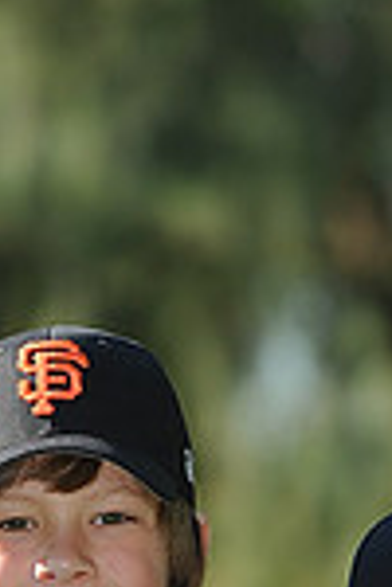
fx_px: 7578
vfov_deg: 4.4
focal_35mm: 464
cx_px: 251
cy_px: 908
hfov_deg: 3.0
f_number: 4
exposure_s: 1/800
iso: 200
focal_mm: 120
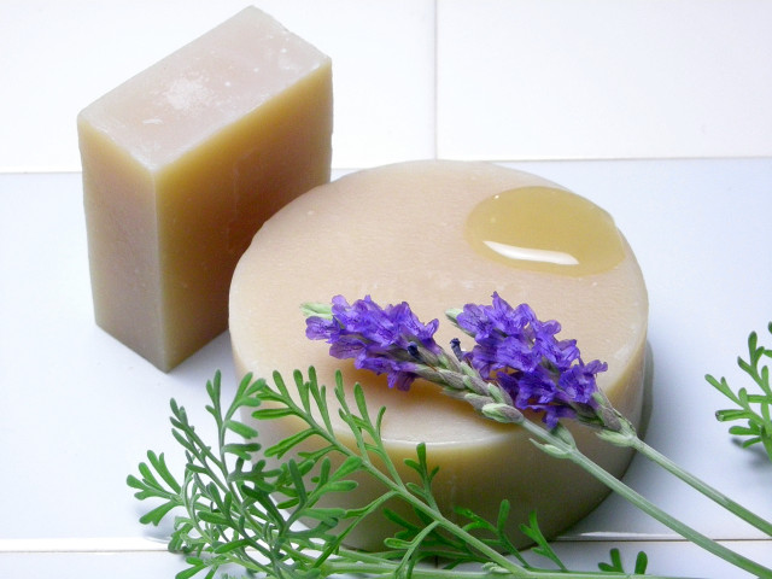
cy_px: 290
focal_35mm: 105
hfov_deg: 18.7
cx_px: 386
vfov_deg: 14.1
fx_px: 2342
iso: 400
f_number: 4.7
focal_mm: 17.1
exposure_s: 1/37.4
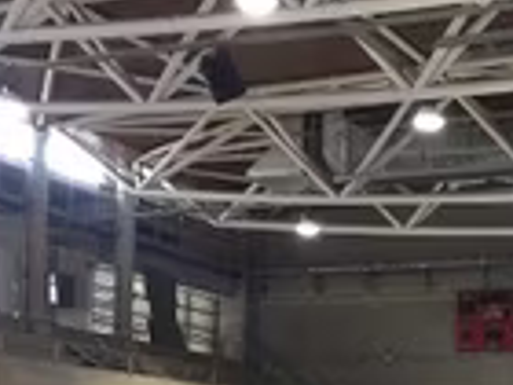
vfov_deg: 17.1
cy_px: 447
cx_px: 447
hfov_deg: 23.0
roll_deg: -1.9
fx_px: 1230
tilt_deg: +2.4
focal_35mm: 83
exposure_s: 1/17
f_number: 2.2
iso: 160
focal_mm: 4.15
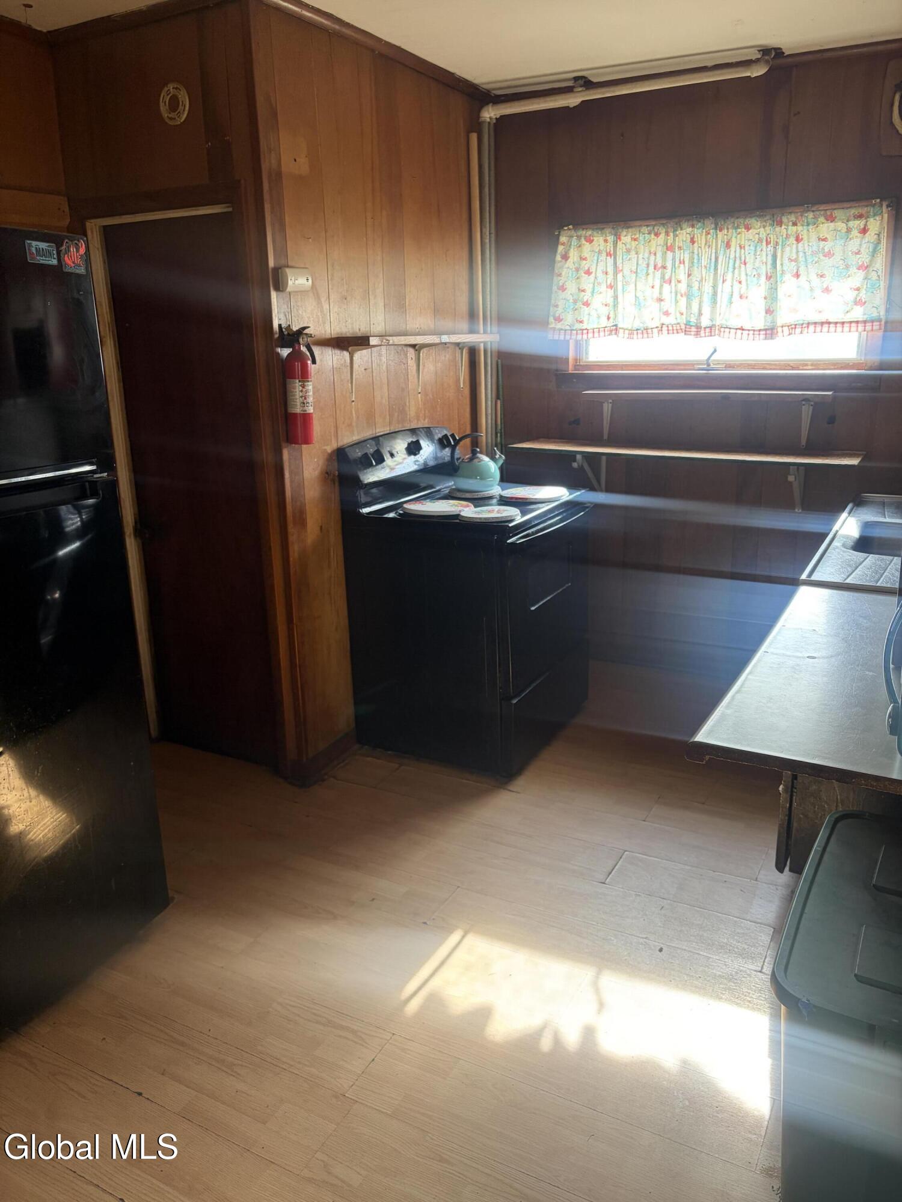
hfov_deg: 53.1
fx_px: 903
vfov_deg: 67.3
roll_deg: +1.1
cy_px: 601
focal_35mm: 26
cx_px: 451
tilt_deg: -15.0
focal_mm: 5.96
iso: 160
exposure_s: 1/60
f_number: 1.6
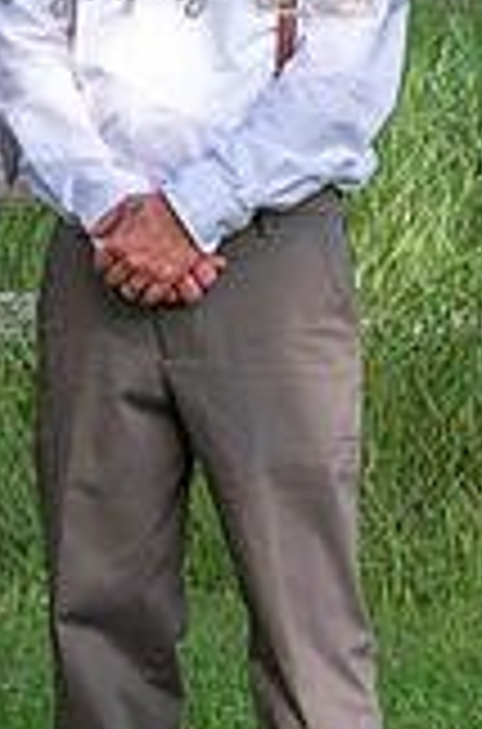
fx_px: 3941
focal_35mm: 195
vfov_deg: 10.5
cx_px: 56
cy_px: 148
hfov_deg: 7.0
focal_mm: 70
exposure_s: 1/250
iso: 200
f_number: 5.6
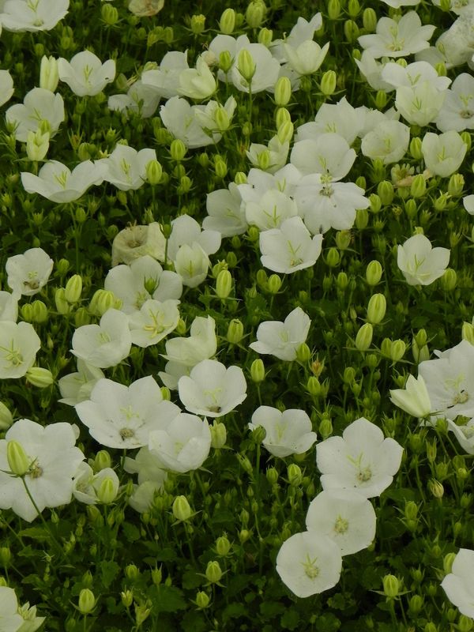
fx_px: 2958
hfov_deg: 9.2
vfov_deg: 12.2
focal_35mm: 162
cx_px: 237
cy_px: 316
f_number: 5
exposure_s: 1/1000
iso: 160
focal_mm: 28.8
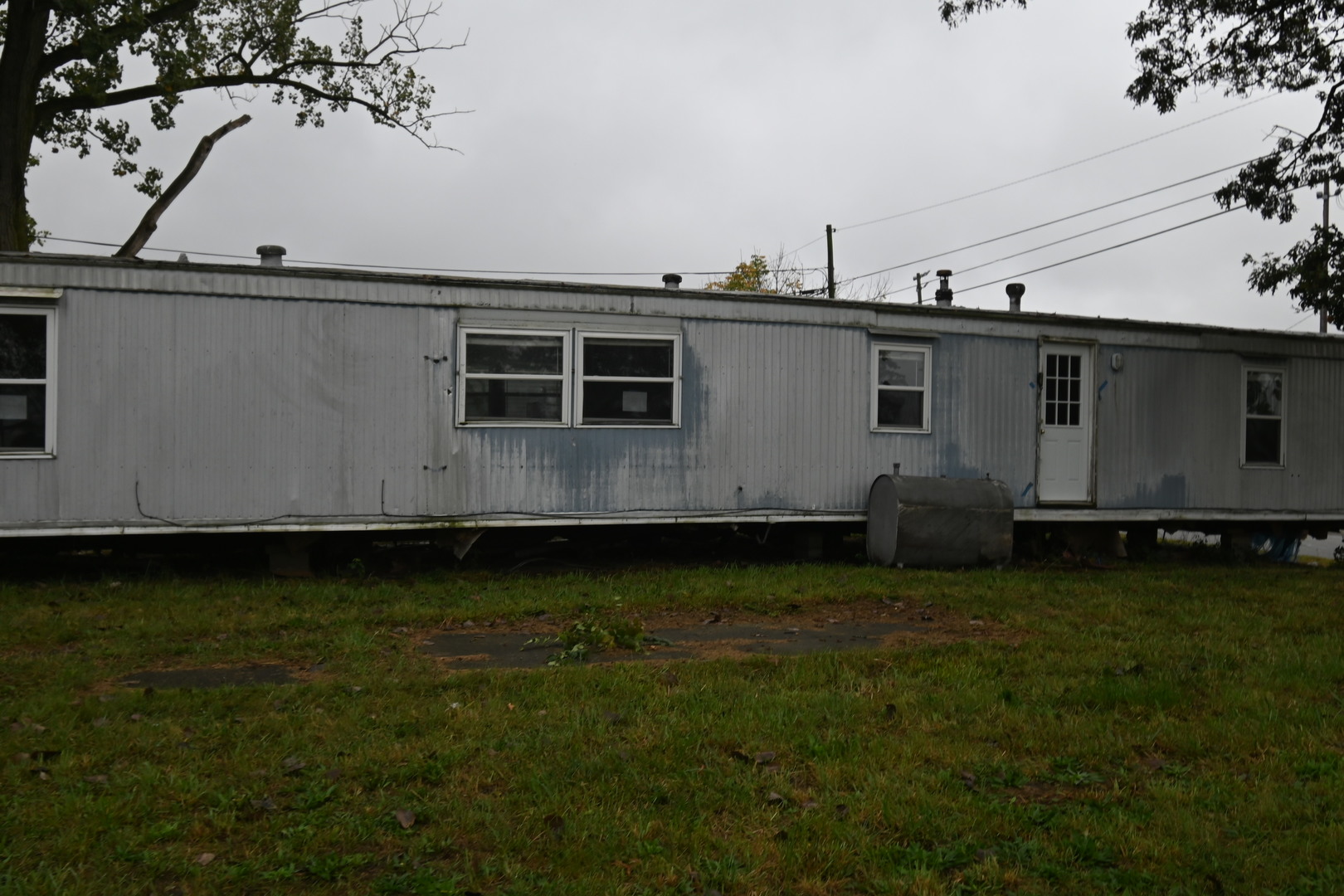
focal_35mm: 30
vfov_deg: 43.6
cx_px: 672
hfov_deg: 61.9
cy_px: 448
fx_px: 1120
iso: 160
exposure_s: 1/250
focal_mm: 20
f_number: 5.6
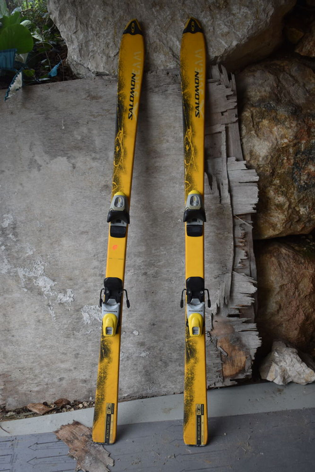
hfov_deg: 36.9
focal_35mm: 36
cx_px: 158
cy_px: 236
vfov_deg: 53.1
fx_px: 472
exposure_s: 1/80
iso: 400
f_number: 4.5
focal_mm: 24
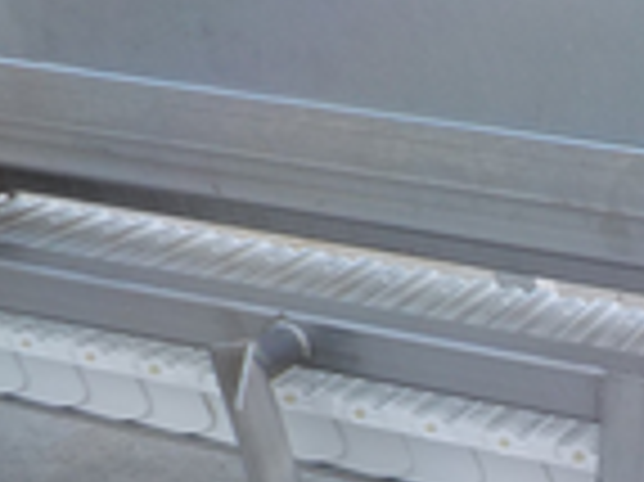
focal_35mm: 84
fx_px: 1561
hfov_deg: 22.2
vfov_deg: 17.2
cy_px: 468
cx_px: 680
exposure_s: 1/60
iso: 125
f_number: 3.3
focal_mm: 4.1
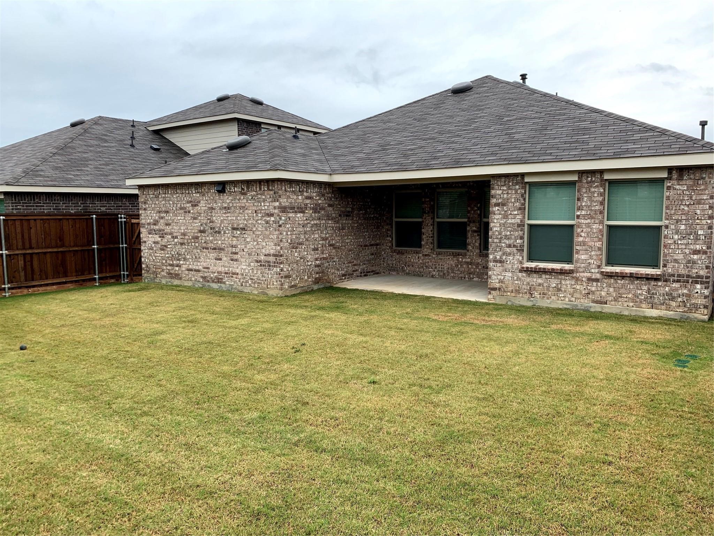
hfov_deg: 67.3
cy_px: 268
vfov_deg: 53.1
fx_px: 536
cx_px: 357
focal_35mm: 26
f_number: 1.8
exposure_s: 1/481
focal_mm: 4.25
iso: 25
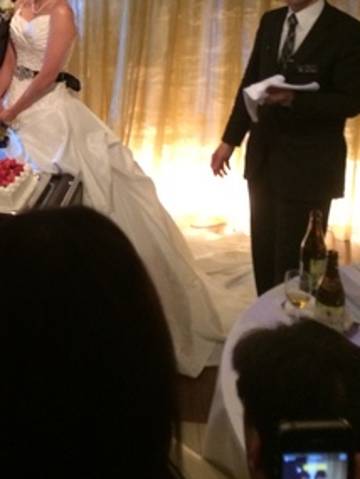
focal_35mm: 56
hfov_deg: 25.2
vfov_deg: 32.5
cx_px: 28
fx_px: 776
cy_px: 41
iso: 320
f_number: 2.2
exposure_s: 1/17
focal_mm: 4.12
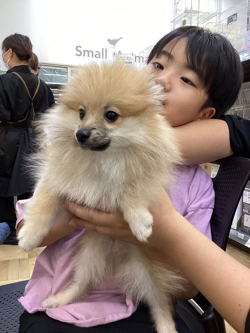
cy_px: 166
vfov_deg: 58.4
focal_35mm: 31
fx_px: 299
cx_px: 125
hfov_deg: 45.4
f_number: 2.4
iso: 160
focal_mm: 3.3
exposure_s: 1/60
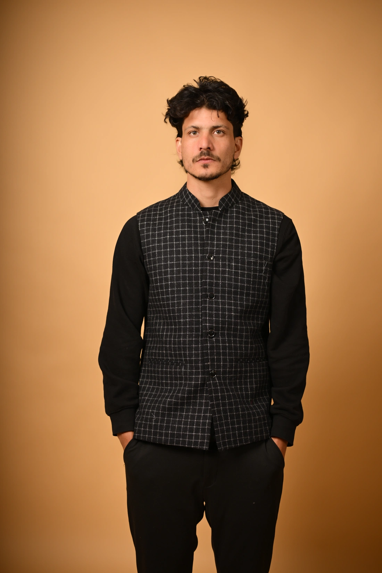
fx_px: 796
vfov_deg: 39.6
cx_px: 191
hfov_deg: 27.0
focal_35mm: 50
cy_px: 286
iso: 200
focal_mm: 50
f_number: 2.2
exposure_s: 1/1250
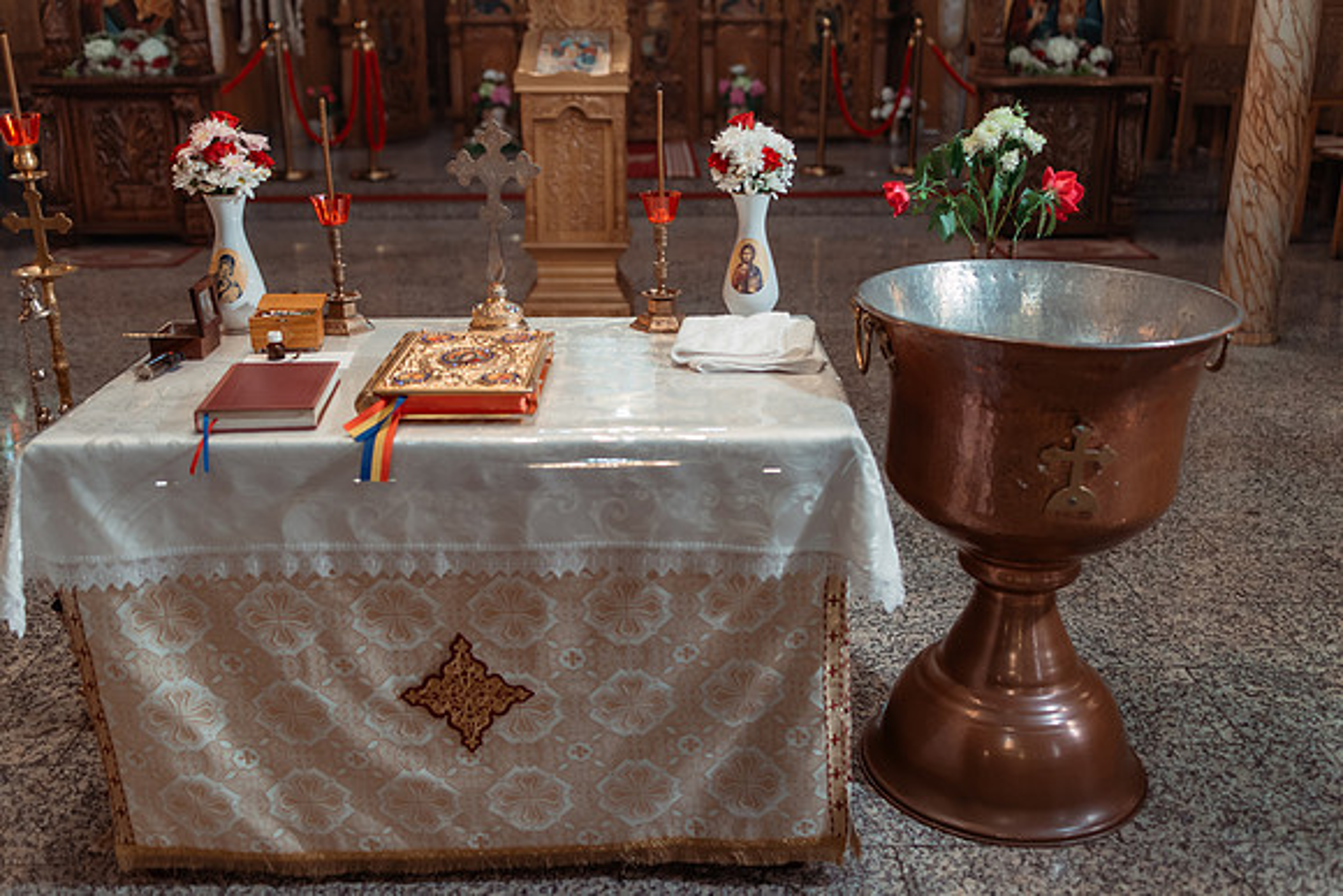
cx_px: 672
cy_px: 448
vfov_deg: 37.9
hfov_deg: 54.4
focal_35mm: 35
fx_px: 1306
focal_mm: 35
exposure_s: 1/250
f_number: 2.2
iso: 1600
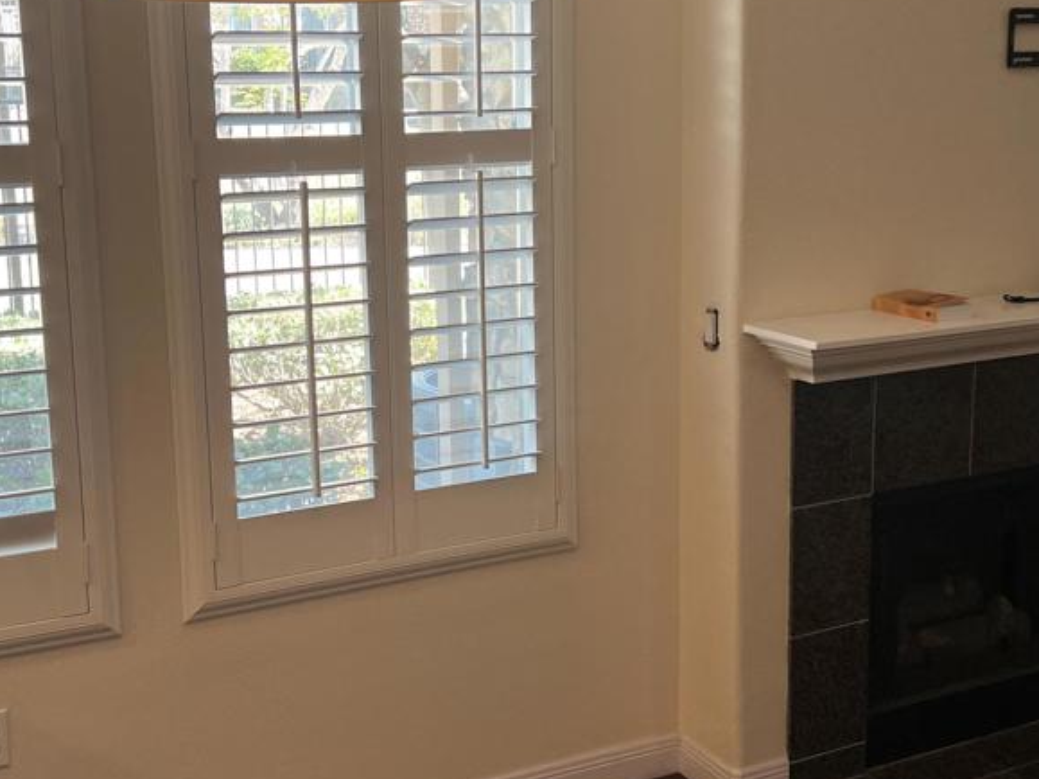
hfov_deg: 41.1
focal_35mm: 46
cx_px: 423
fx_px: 1380
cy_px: 318
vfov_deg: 31.4
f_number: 1.5
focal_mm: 5.7
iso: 100
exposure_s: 1/120
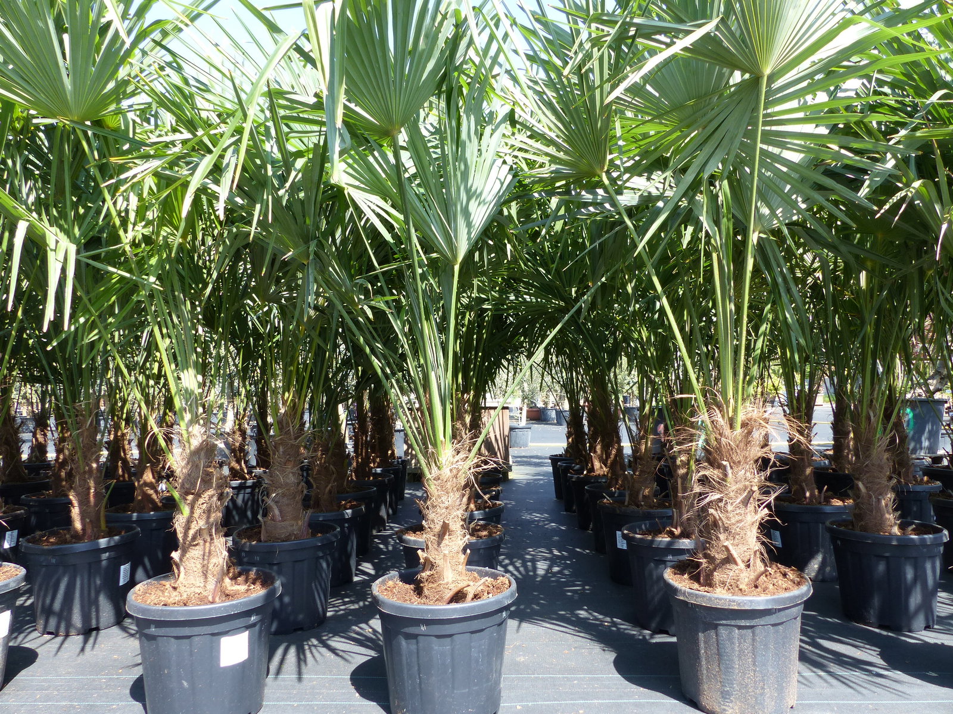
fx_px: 688
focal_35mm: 25
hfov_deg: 69.4
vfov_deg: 54.9
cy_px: 357
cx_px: 476
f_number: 4
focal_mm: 4.5
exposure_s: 1/125
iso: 100
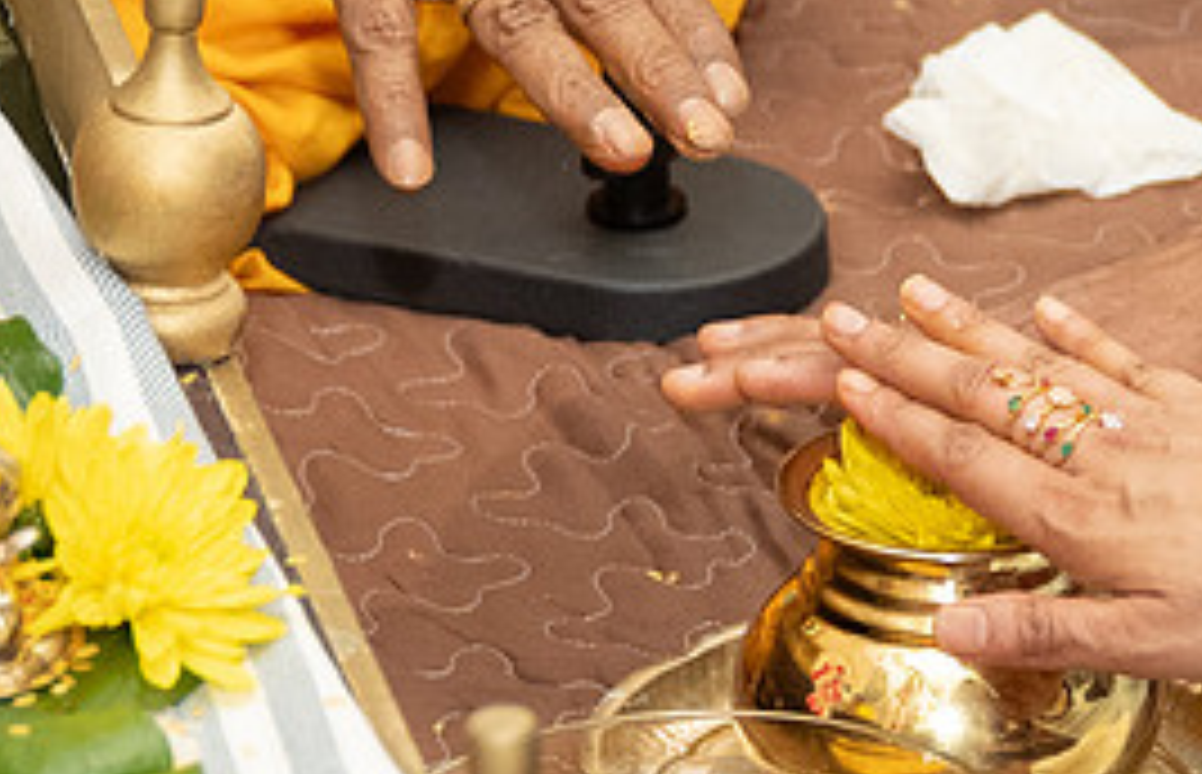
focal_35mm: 272
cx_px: 1002
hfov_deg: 7.6
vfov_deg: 4.9
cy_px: 758
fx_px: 8988
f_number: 3.2
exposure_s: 1/160
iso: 1000
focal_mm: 52
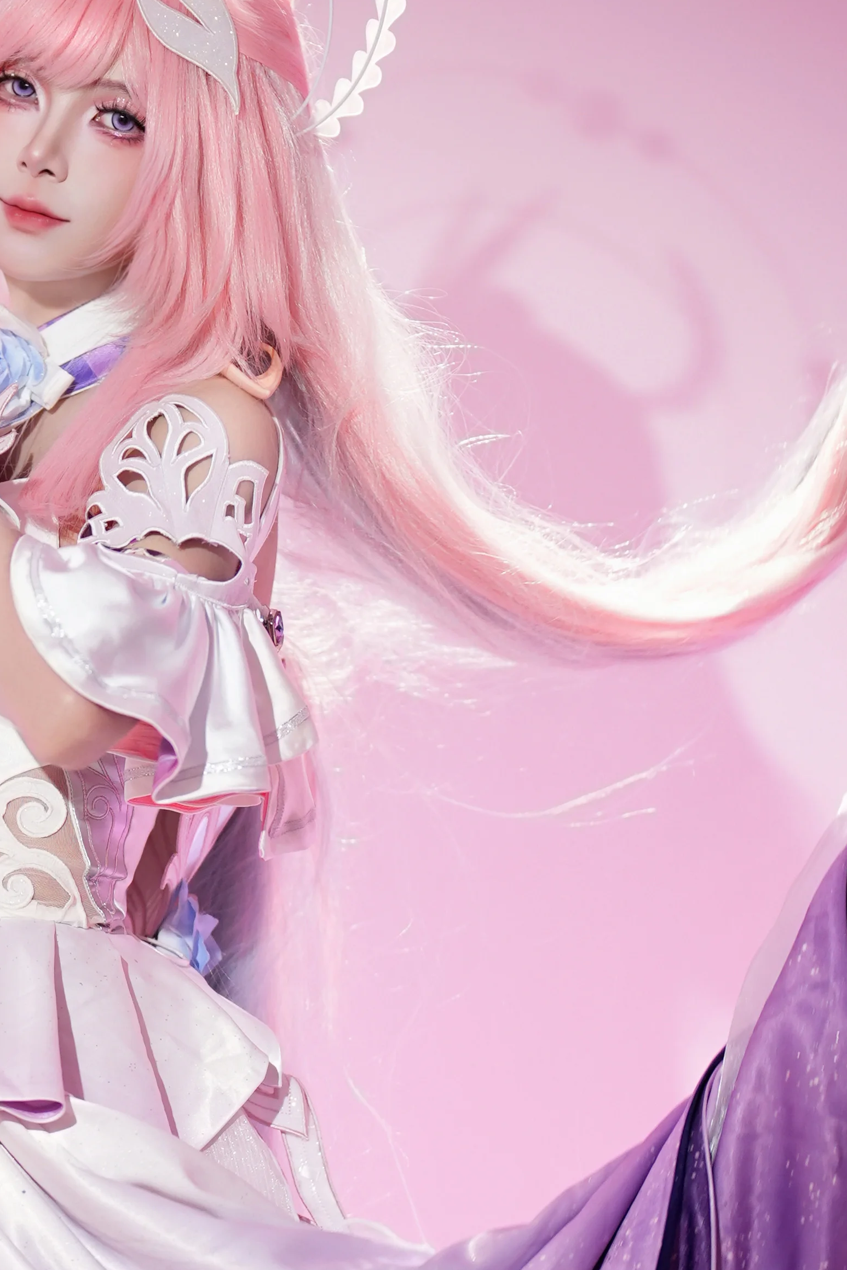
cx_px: 86
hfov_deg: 9.1
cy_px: 1075
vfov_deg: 13.5
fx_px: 5329
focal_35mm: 151
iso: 500
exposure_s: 1/500
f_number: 1.3
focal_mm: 50
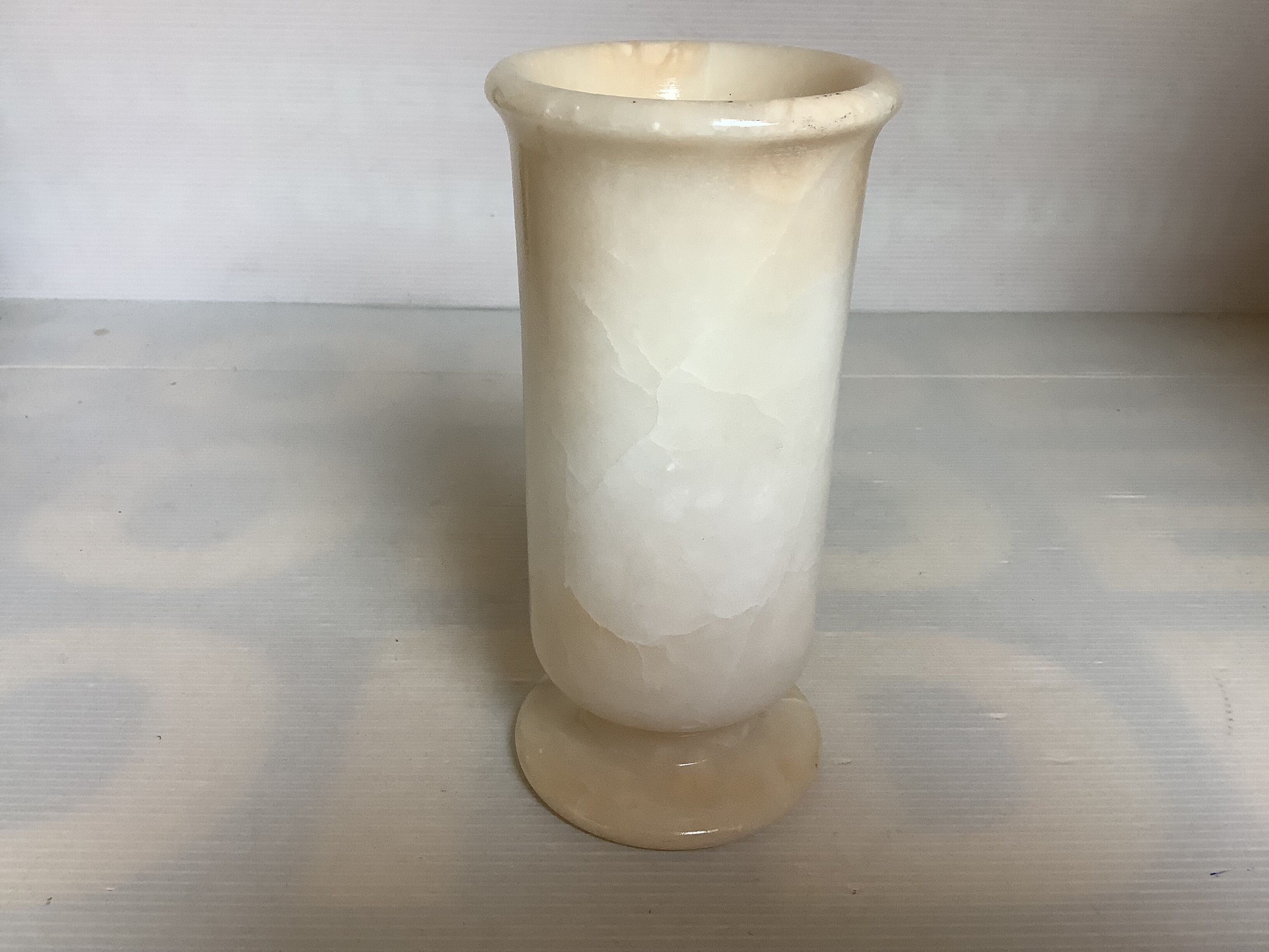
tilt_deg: -26.4
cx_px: 634
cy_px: 476
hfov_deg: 58.4
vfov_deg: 45.4
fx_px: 1136
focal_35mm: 31
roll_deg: -0.6
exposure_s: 1/100
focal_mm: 3.3
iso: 80
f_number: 2.4
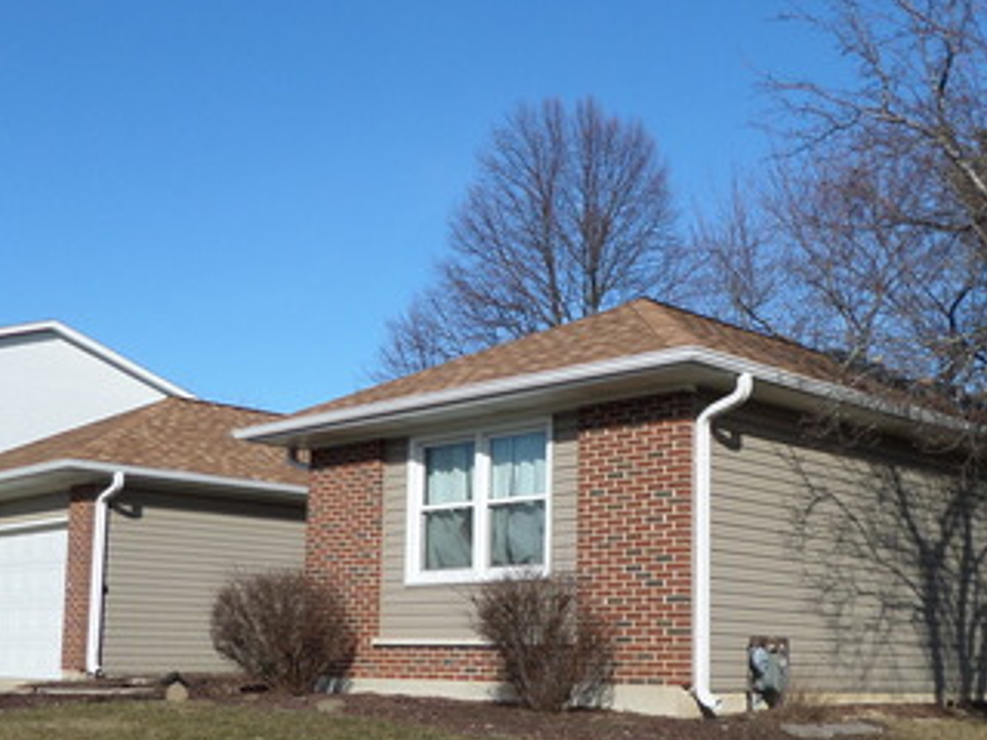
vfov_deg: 30.1
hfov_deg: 39.6
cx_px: 543
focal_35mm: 48
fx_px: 1369
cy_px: 487
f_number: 3.1
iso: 80
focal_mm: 4.3
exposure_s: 1/1000
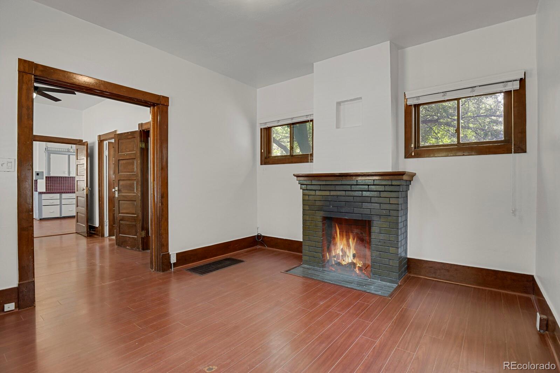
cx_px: 280
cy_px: 186
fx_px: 264
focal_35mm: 17
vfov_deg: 70.4
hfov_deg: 93.3
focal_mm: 17
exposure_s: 1/20
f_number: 8
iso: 12800
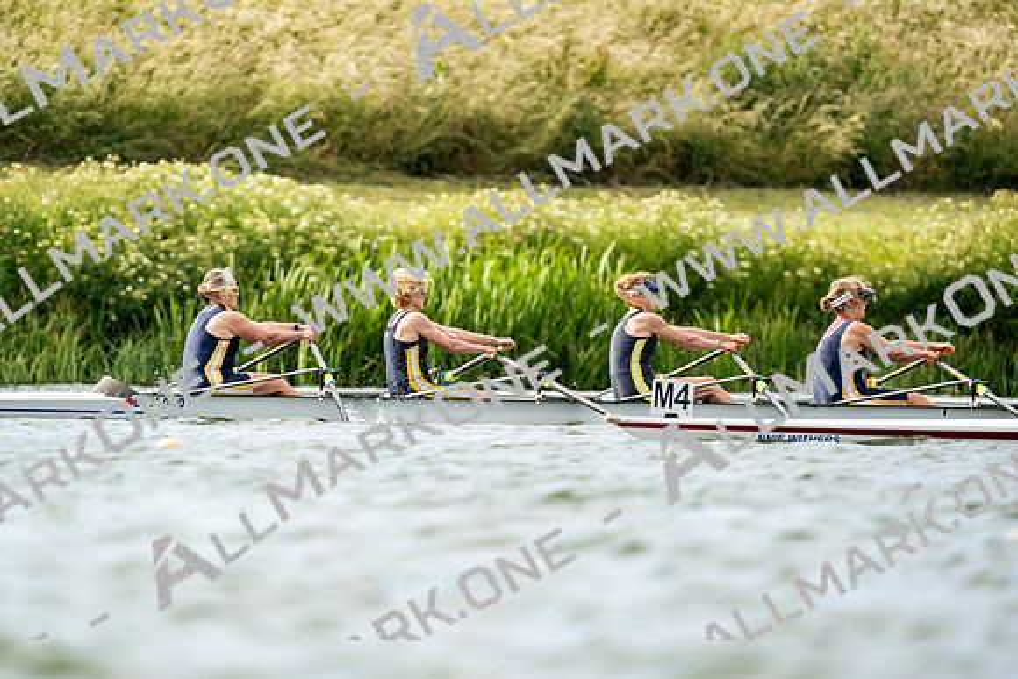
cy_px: 340
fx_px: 16970
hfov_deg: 3.4
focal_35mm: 600
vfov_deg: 2.3
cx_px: 509
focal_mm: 600
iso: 500
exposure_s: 1/2000
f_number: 6.3
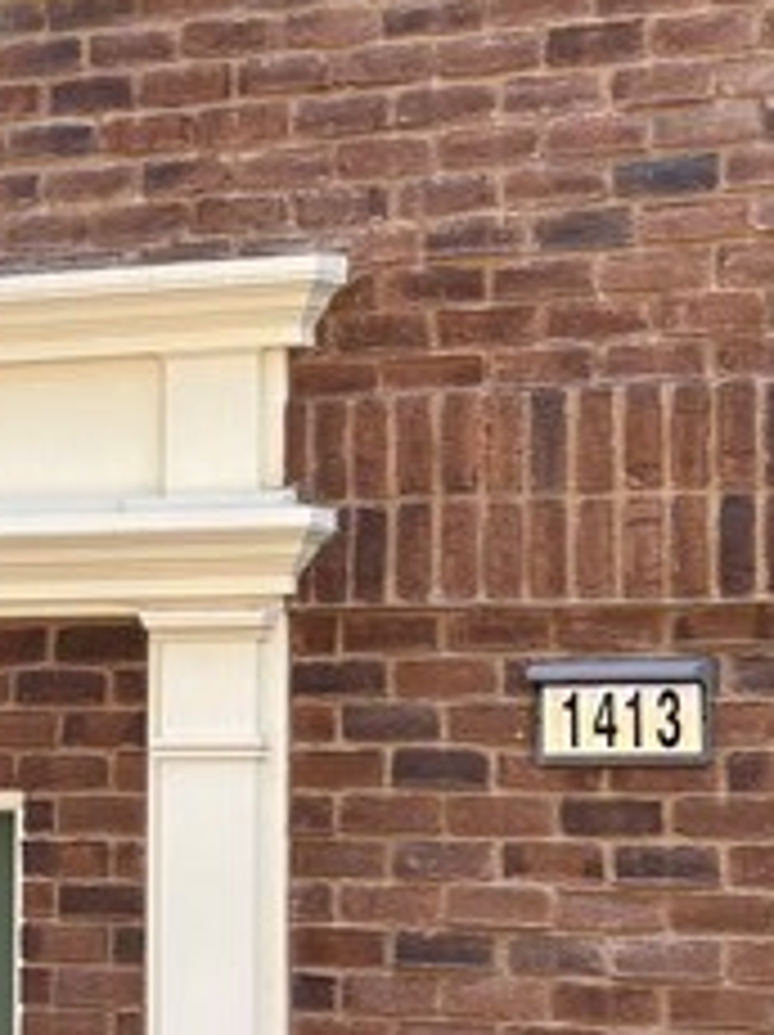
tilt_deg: +2.5
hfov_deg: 12.7
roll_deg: -1.9
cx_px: 292
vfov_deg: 17.0
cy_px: 608
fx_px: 3465
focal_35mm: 116
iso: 50
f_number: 1.6
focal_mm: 5.96
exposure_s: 1/283
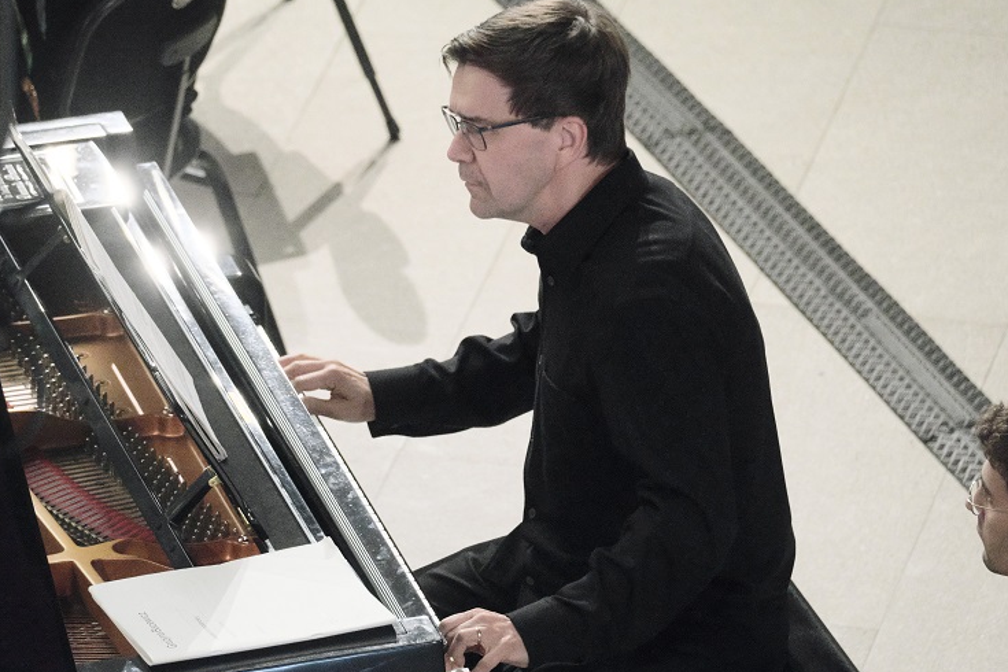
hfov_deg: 4.1
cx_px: 507
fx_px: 13915
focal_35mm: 497
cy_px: 355
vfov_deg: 2.8
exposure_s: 1/100
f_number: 5
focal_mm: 270.6
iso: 12800
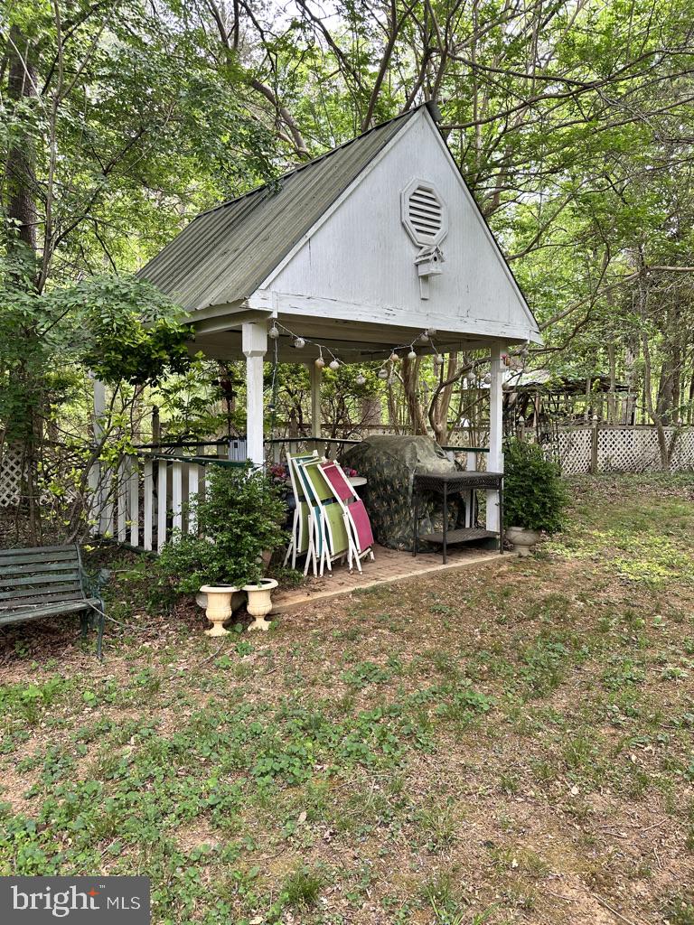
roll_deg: -0.3
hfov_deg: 56.8
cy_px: 462
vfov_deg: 71.6
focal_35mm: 24
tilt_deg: -2.5
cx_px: 347
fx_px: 642
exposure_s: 1/173
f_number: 1.78
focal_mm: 6.86
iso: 64
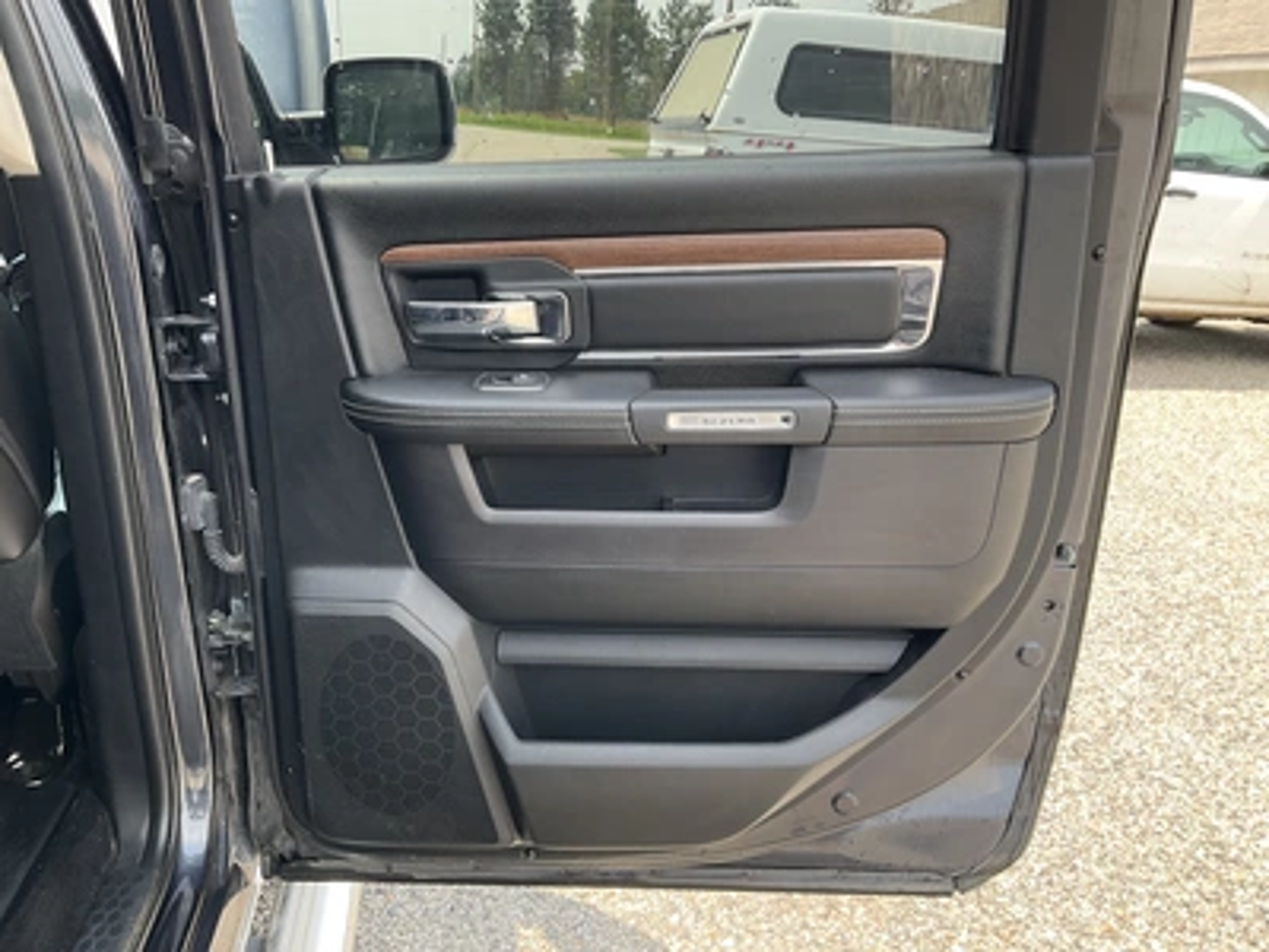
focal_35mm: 29
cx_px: 634
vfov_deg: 48.2
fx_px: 1063
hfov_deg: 61.7
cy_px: 476
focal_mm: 3
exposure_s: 1/188
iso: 20
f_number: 1.8
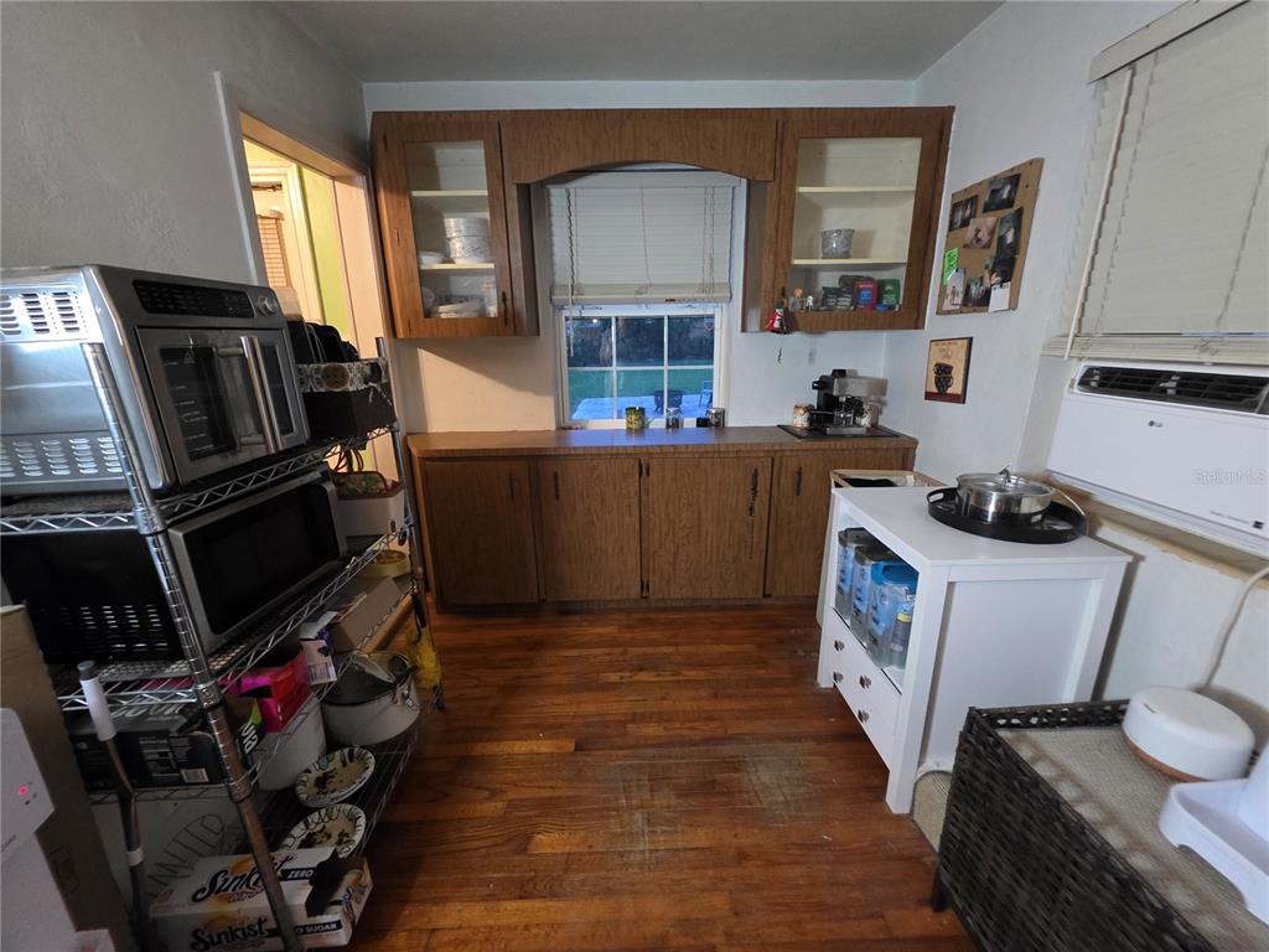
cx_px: 634
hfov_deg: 106.2
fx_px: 477
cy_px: 476
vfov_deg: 89.9
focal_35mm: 13
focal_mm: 2.2
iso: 1000
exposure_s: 1/40
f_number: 1.9
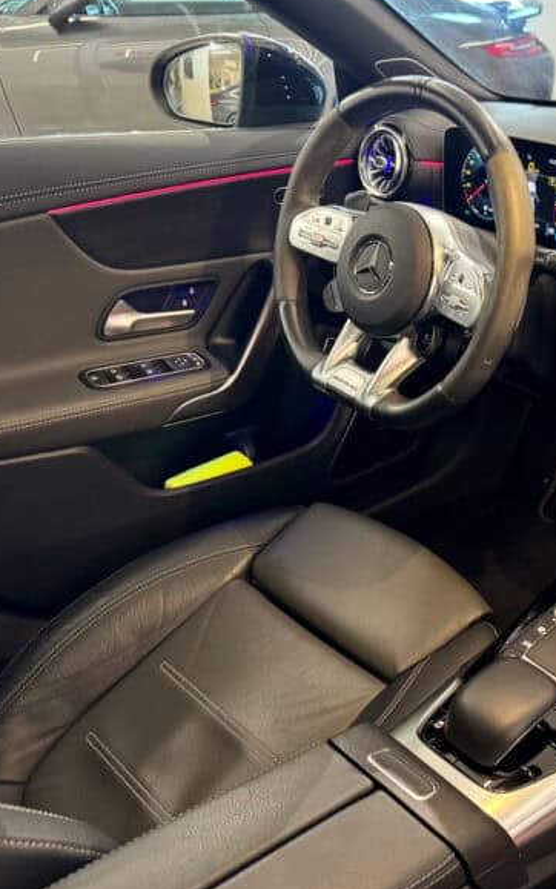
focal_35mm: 35
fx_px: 848
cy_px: 435
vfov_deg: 55.3
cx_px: 576
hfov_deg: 32.8
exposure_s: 1/33
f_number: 1.8
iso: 640
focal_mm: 6.8
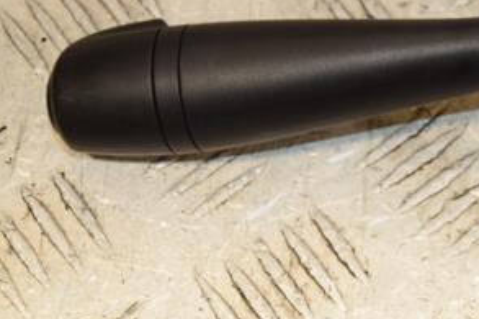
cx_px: 463
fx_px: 2128
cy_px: 23
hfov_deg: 12.7
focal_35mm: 160
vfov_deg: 8.5
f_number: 6.3
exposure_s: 1/200
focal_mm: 52
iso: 800
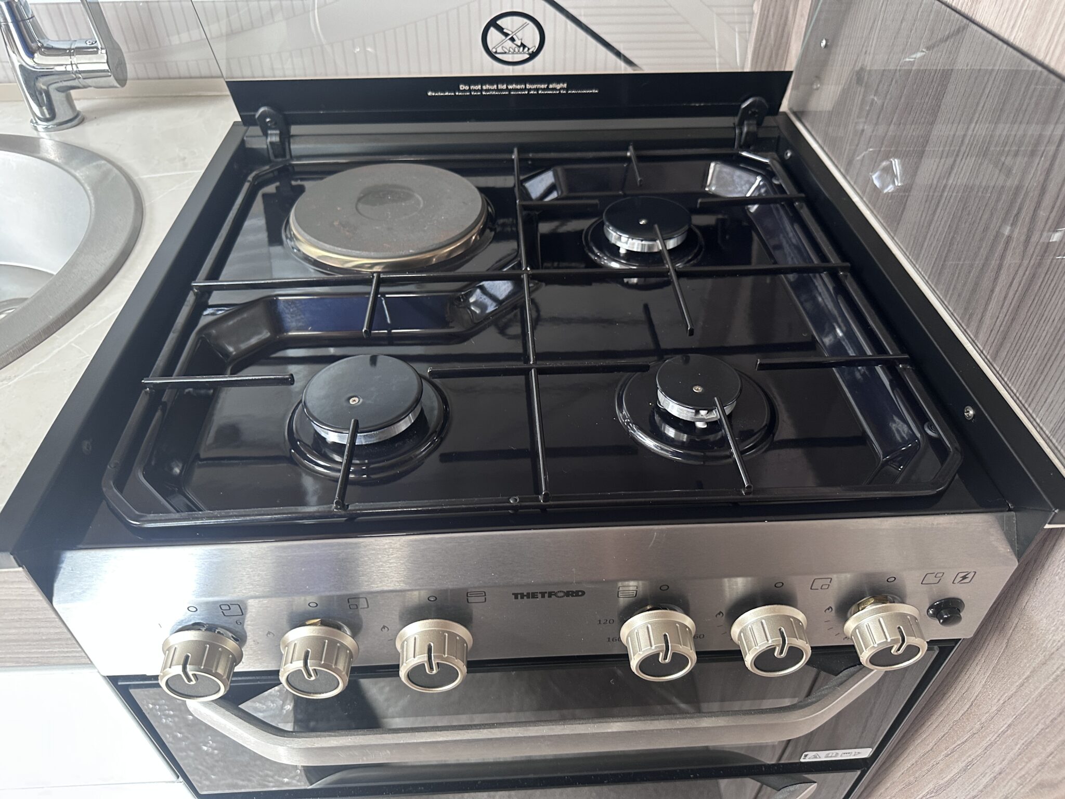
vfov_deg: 56.8
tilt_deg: -41.5
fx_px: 738
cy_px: 400
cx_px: 532
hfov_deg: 71.6
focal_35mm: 24
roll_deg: +1.2
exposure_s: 1/60
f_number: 1.78
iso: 250
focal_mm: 6.86
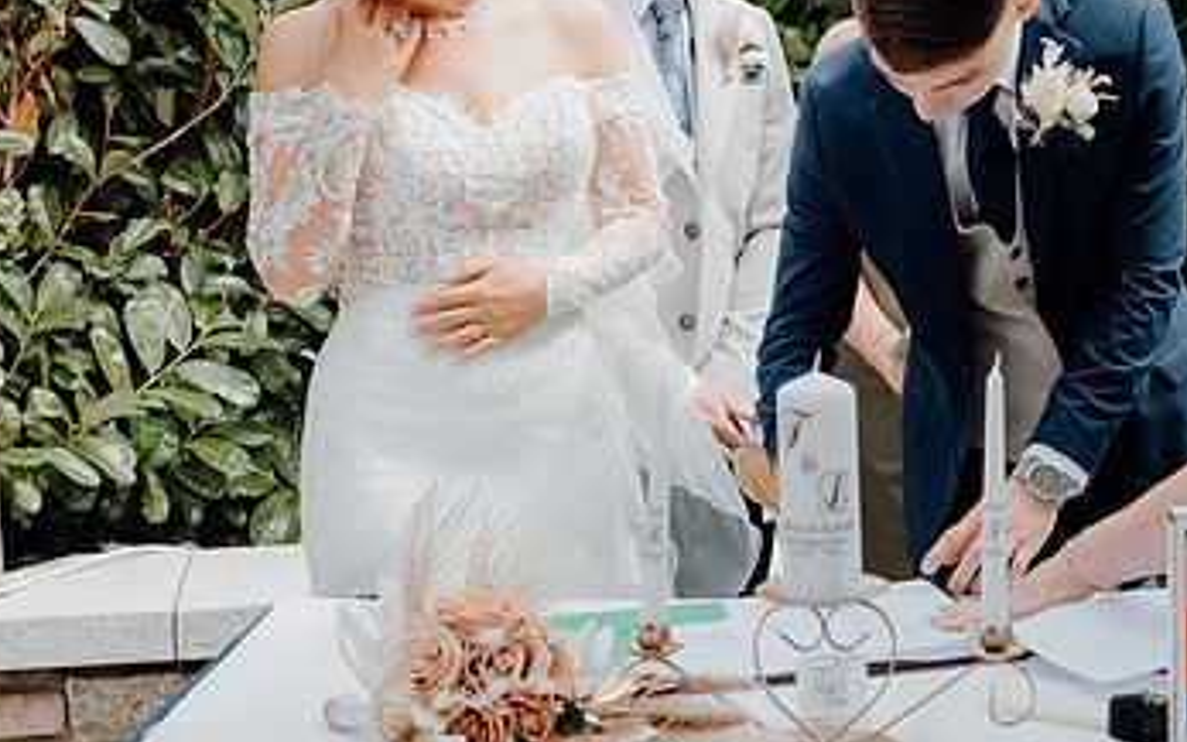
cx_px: 937
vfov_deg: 15.0
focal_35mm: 87
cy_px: 316
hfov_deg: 23.5
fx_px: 2815
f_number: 3.5
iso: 125
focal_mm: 34
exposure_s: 1/400
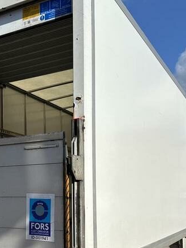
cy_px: 180
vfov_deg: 38.1
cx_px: 33
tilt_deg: +0.8
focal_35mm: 49
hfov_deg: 28.9
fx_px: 351
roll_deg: +0.1
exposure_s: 1/7576
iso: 80
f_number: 1.78
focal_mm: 6.86
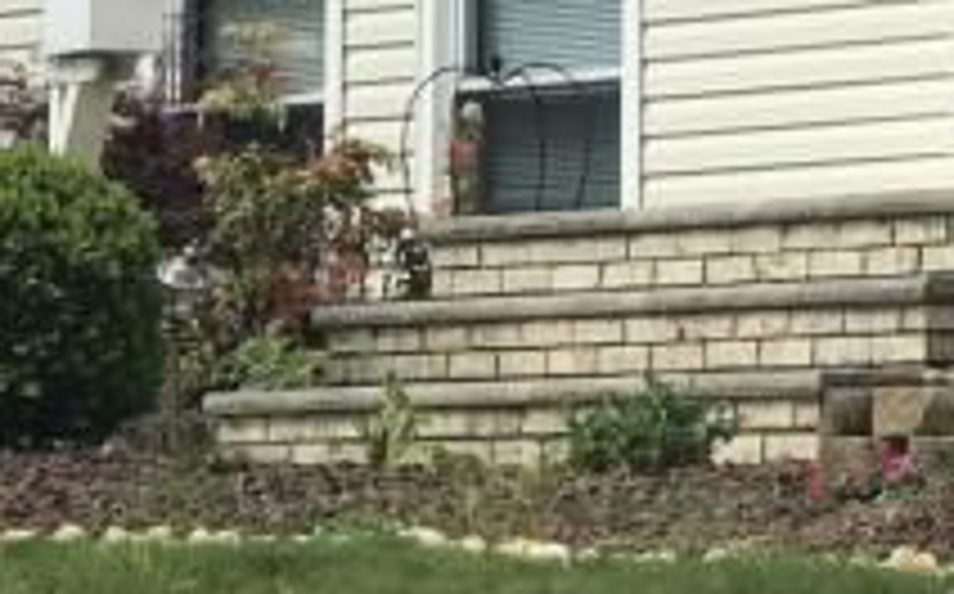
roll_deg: +0.3
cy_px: -292
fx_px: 7584
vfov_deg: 4.5
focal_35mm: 292
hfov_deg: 6.9
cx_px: 1962
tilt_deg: +6.5
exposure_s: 1/1100
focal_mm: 6.6
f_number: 2.8
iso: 20
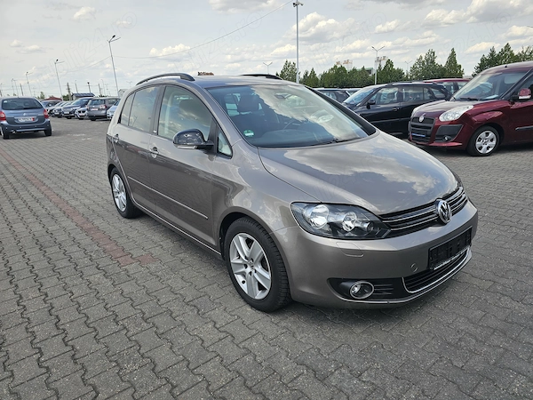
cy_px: 200
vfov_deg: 58.9
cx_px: 266
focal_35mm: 23
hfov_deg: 73.9
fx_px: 354
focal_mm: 6.3
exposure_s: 1/547
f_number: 1.7
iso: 10
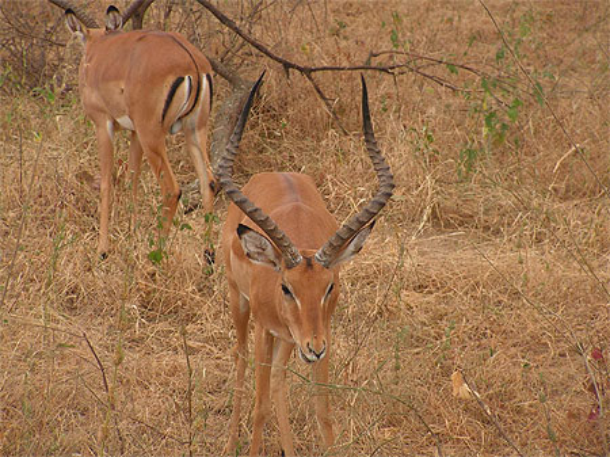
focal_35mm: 175
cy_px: 228
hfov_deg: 11.3
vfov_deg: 8.5
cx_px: 305
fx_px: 3082
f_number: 3.4
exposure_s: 1/200
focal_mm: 29.3
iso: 64
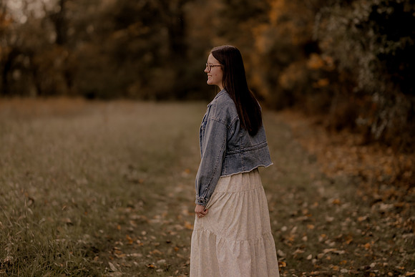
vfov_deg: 16.1
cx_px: 208
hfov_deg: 23.9
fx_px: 980
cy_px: 138
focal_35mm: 85
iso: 200
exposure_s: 1/4000
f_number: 1.4
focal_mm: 85
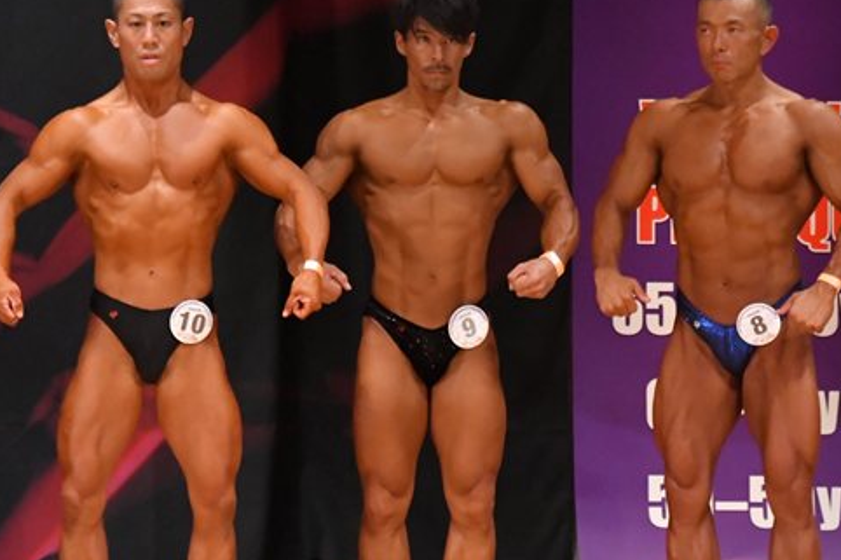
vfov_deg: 2.9
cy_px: 326
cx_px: 503
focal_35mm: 482
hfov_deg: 4.3
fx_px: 11256
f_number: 5.6
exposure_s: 1/400
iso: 7200
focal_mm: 200
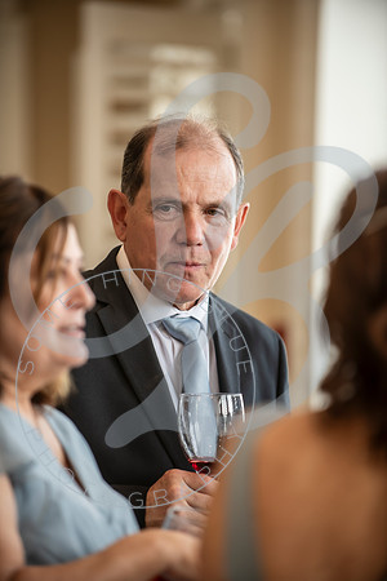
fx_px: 3225
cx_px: 194
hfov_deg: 6.9
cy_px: 290
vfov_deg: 10.3
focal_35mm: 200
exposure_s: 1/250
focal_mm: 200
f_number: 2.8
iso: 500
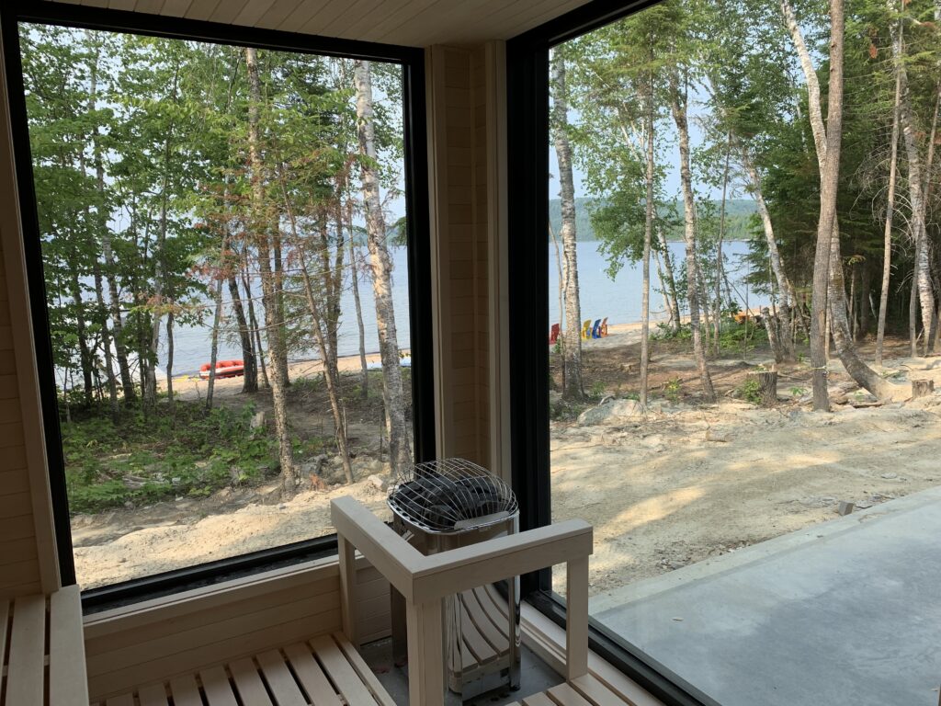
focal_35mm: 26
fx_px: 707
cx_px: 470
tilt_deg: -8.5
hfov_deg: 67.3
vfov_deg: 53.1
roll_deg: +0.8
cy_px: 353
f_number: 1.8
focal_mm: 4.25
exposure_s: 1/463
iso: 25
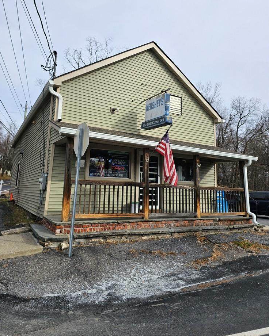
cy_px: 154
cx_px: 131
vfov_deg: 68.0
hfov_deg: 56.8
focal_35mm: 25
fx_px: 249
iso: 10
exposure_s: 1/696
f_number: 1.7
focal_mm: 6.3
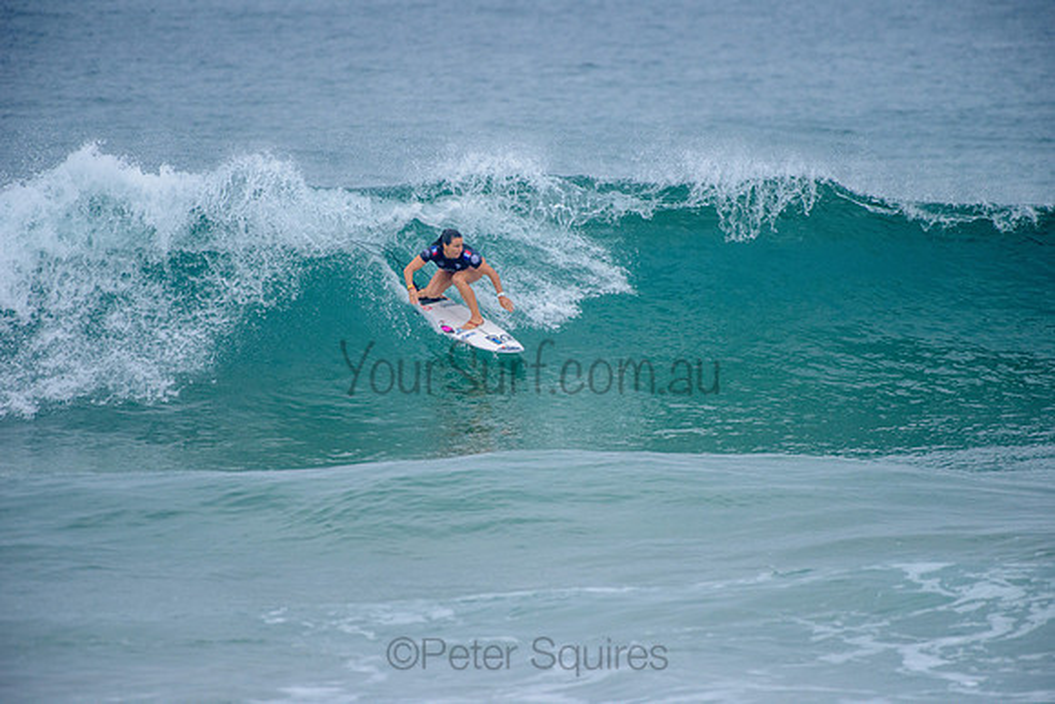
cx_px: 528
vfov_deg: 2.8
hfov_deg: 4.1
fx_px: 14658
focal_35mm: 500
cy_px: 352
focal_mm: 500
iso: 720
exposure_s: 1/2000
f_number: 5.6
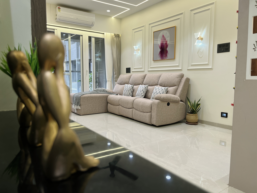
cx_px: 128
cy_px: 96
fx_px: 193
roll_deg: +0.1
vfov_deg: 53.1
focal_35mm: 26
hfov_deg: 67.3
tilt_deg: -5.7
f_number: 1.6
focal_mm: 5.1
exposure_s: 1/100
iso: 32
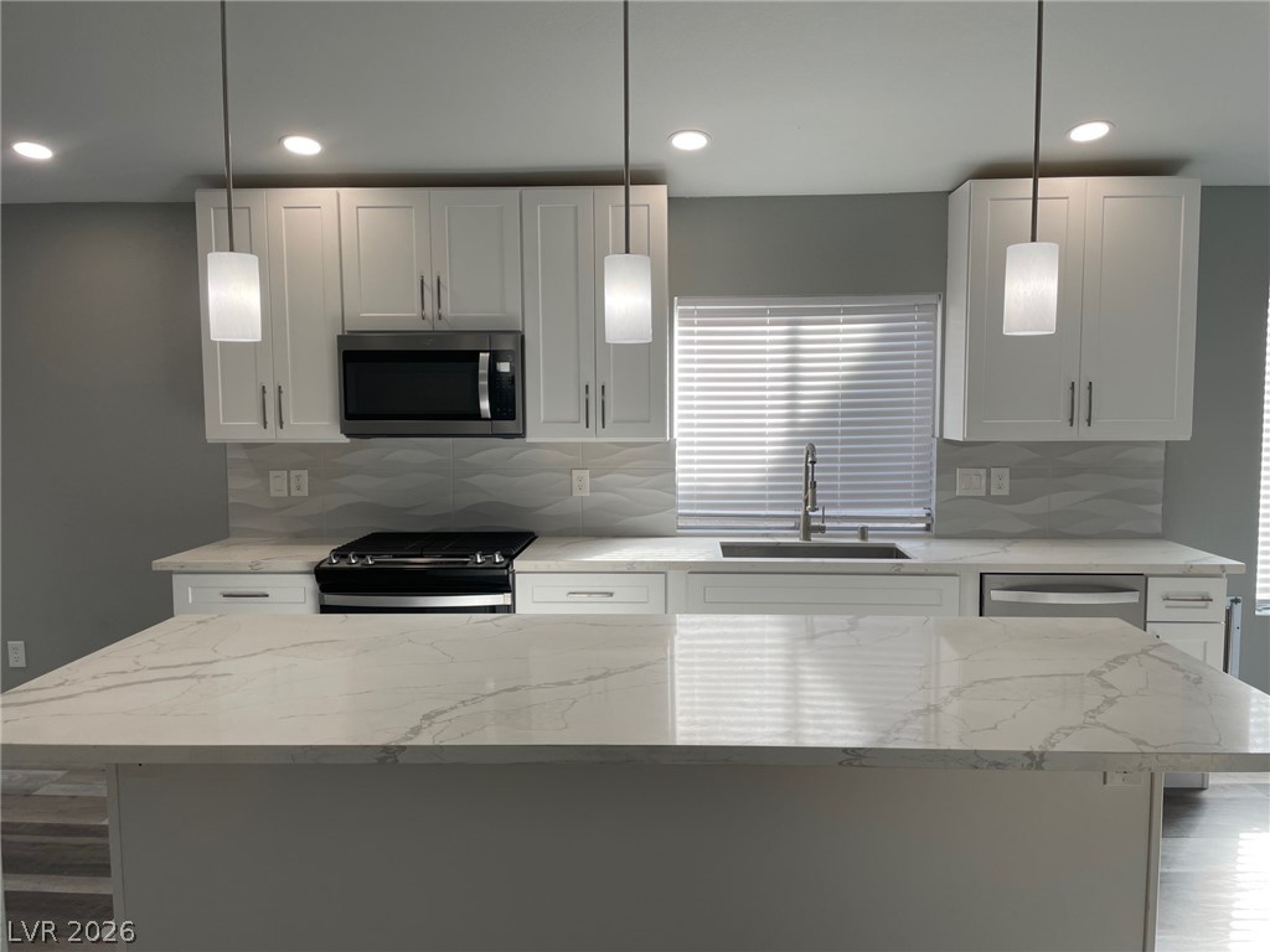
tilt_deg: -5.2
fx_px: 954
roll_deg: +0.3
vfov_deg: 53.1
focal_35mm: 26
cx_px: 635
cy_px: 476
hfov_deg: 67.3
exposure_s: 1/208
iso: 32
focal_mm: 4.2
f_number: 1.6
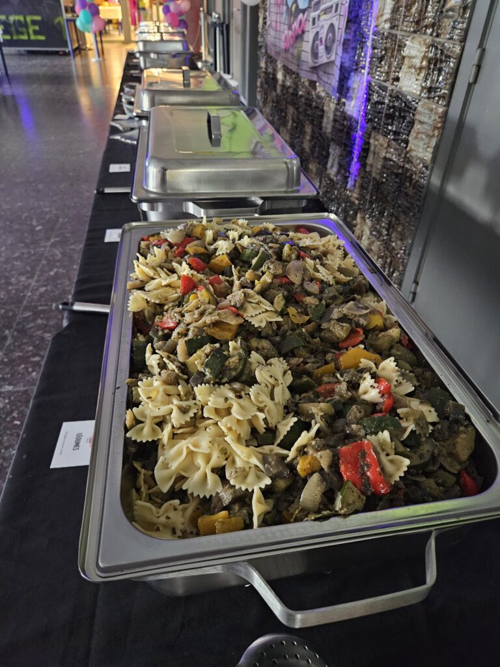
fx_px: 443
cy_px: 334
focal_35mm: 23
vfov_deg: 73.9
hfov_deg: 58.9
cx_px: 250
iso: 1000
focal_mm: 5.4
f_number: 1.8
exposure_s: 1/25
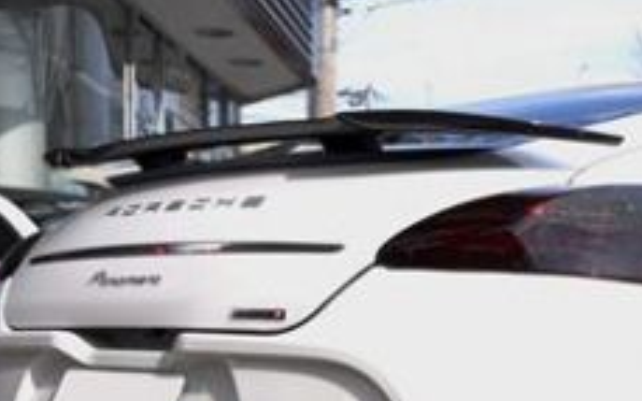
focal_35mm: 86
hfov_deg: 23.2
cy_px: 444
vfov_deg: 14.8
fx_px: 1504
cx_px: 628
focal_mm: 22
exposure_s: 1/500
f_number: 6.3
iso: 500
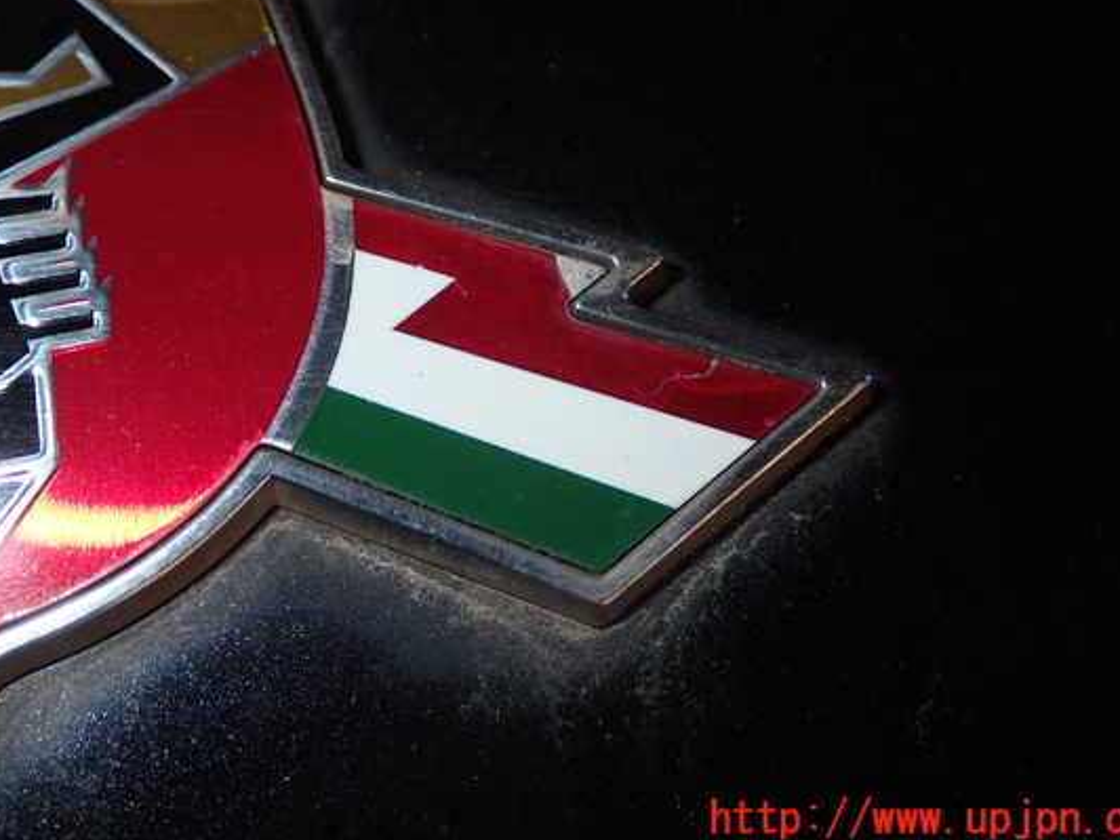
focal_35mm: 53
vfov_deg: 27.5
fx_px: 1715
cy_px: 373
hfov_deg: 36.2
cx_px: 554
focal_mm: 8.4
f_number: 9
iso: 200
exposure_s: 1/50
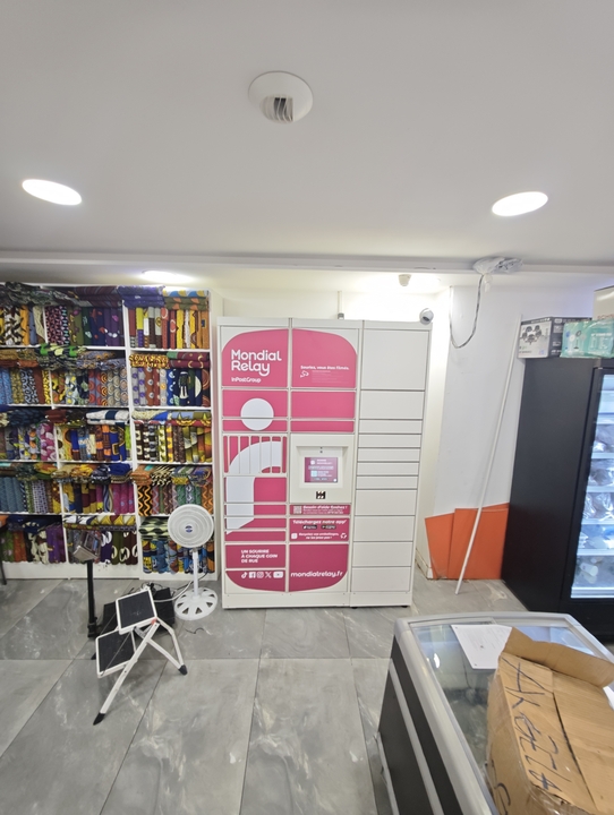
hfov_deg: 85.8
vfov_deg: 102.0
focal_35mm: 14
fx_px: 330
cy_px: 408
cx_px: 307
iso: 640
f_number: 2.2
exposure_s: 1/33.3
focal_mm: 2.16
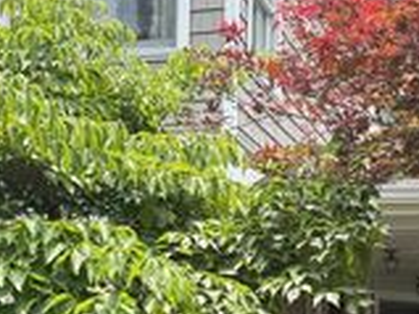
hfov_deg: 23.7
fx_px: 992
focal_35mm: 82
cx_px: 295
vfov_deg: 17.9
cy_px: 199
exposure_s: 1/830
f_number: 1.6
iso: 50
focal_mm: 5.96
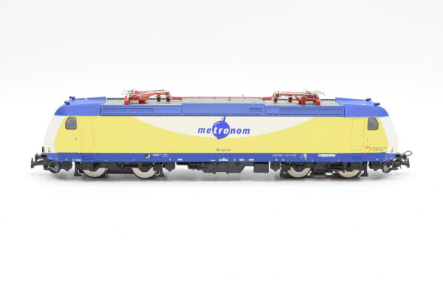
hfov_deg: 37.8
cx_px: 222
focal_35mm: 52
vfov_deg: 25.8
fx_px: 646
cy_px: 148
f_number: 8
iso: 400
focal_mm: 35
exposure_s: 1/125
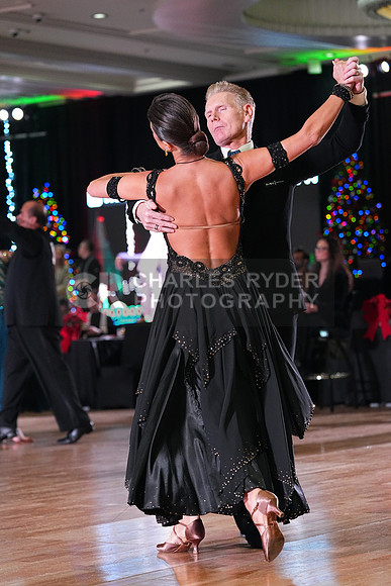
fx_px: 1693
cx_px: 196
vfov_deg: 19.6
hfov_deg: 13.2
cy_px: 293
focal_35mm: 104
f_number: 4.5
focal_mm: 104
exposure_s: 1/400
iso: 6400
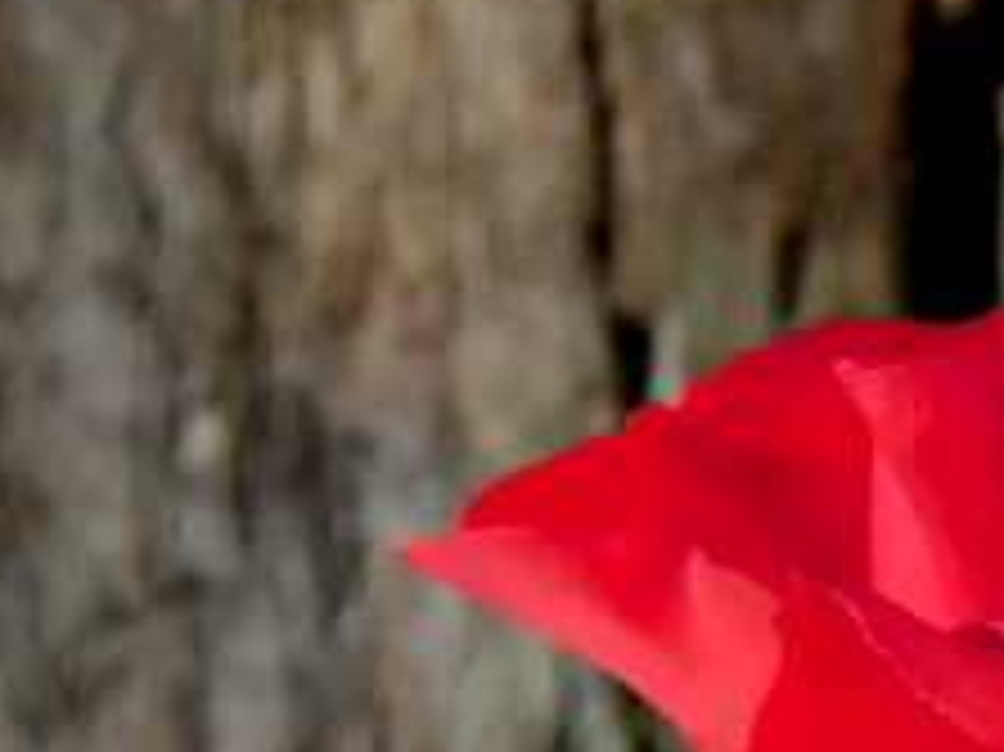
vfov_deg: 6.7
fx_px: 6261
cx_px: 1490
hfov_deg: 8.9
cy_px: 1229
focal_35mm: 216
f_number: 3.4
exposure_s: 1/60
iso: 200
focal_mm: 8.3
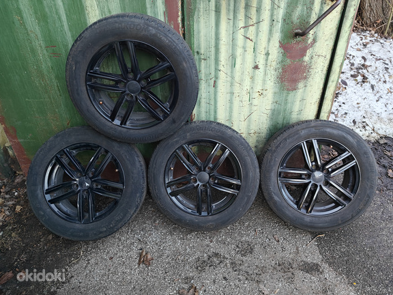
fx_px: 284
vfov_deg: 54.9
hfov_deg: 69.4
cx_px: 202
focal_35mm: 25
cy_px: 145
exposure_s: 1/77
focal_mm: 5.59
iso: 80
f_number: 1.8
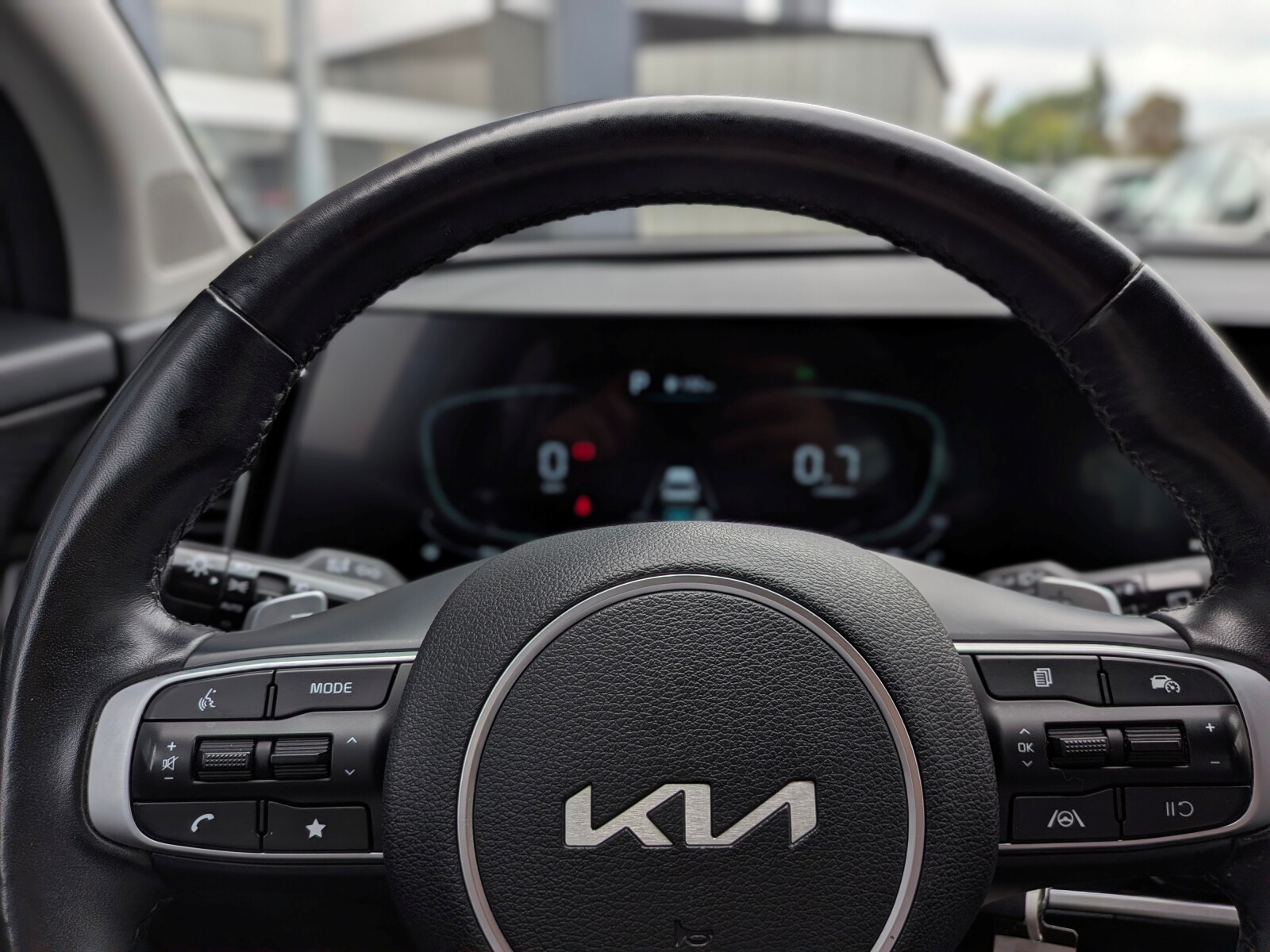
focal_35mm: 24
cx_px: 635
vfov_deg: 56.8
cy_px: 476
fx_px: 881
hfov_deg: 71.6
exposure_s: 1/442
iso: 30
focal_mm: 4.53
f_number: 1.7
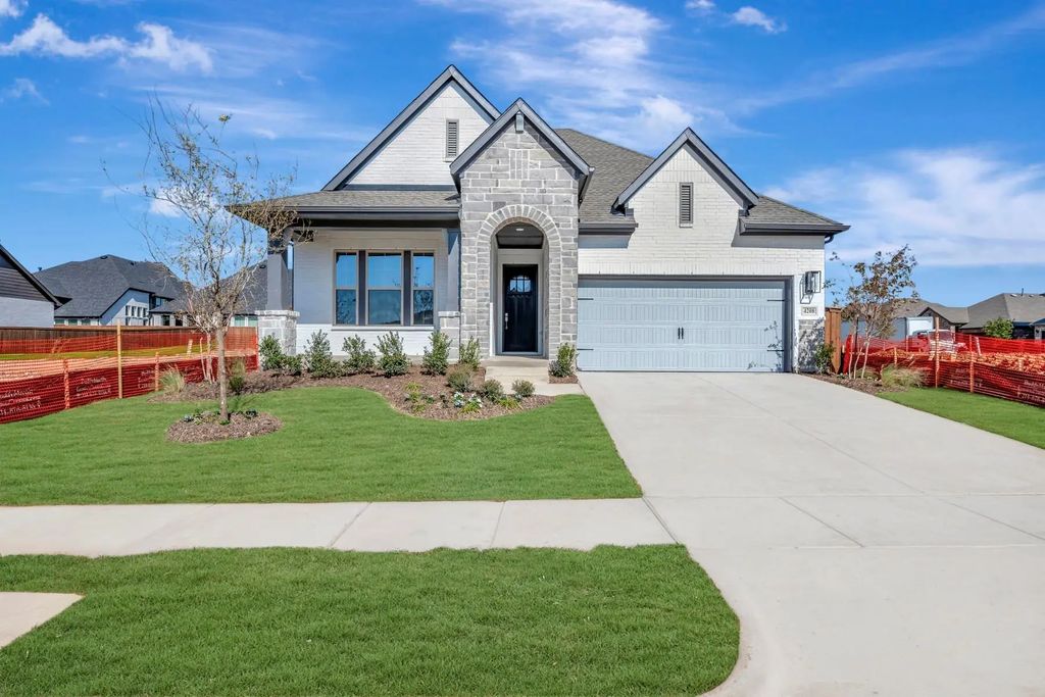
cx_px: 522
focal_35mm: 18
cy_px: 348
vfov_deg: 66.0
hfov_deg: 88.4
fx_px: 537
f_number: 9
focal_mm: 18.5
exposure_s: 1/500
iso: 100
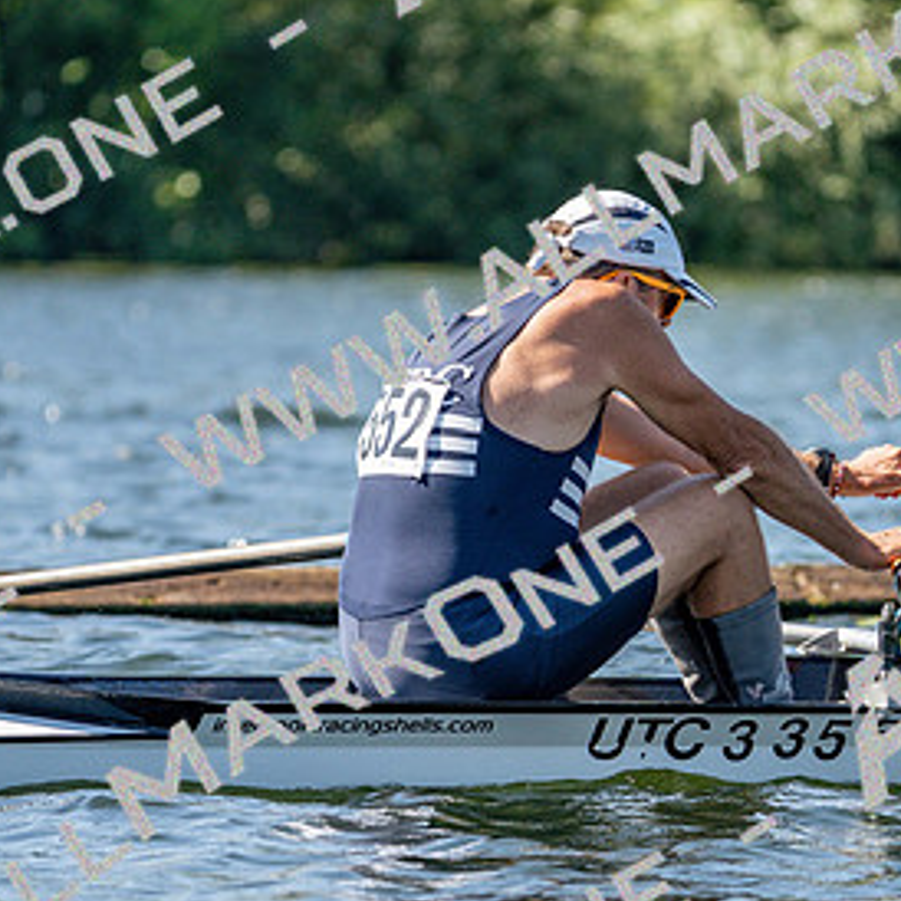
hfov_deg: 3.4
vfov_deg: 3.4
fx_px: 14959
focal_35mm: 508
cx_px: 566
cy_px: 498
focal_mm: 282
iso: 400
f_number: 5.6
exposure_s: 1/1600
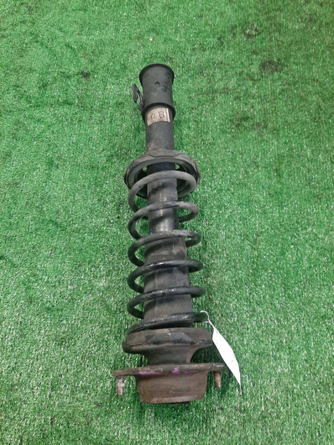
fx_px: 334
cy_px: 222
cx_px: 167
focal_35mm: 26
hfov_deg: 53.1
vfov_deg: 67.3
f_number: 1.7
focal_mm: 3.93
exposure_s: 1/25
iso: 168
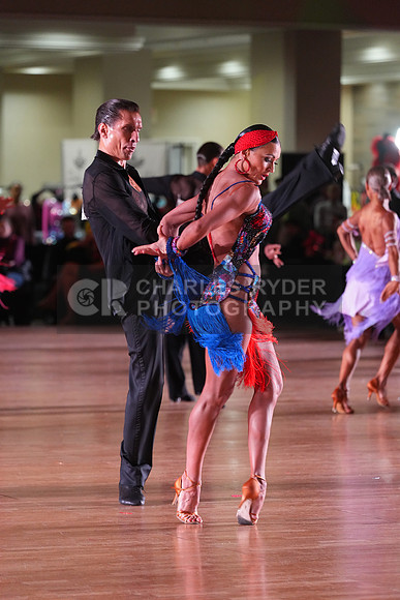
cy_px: 300
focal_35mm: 185
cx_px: 200
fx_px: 3081
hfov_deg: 7.4
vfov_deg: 11.1
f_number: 4.5
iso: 4000
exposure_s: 1/200
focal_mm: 185
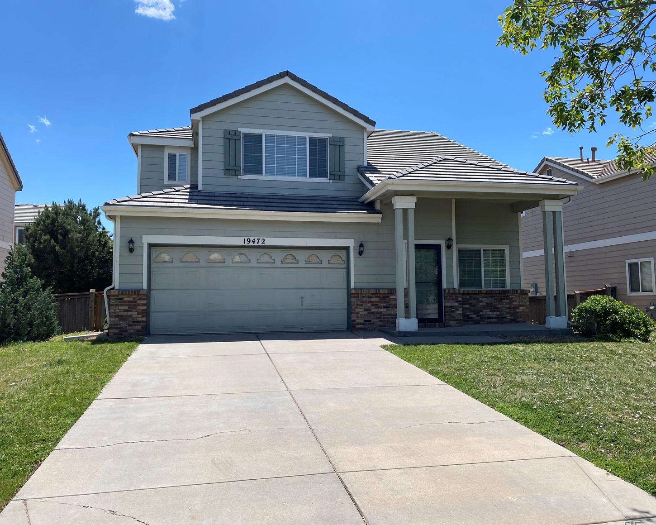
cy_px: 264
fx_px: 544
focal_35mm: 28
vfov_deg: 51.5
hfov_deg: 62.2
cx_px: 335
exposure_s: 1/3040
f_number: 1.8
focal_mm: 4.25
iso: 32
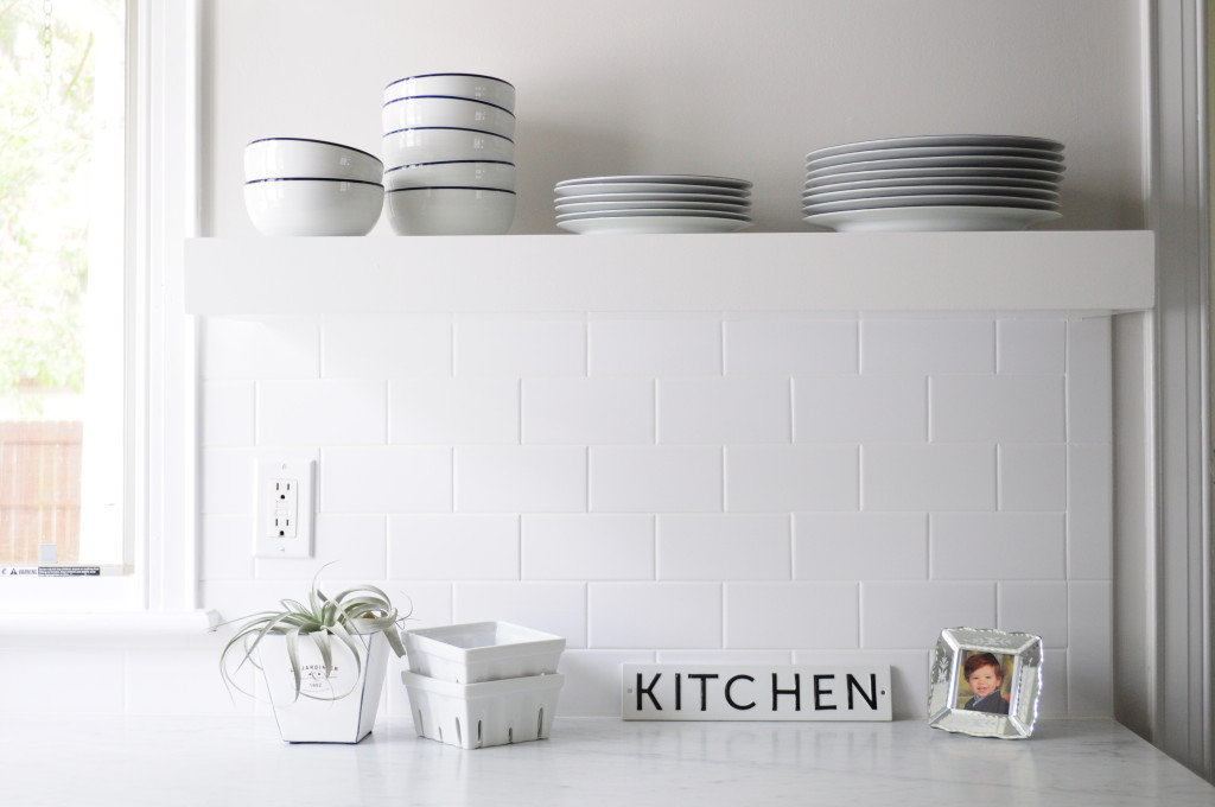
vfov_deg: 28.0
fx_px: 1618
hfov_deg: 41.2
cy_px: 404
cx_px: 608
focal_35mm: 48
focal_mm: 32
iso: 800
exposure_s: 1/45
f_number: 4.8
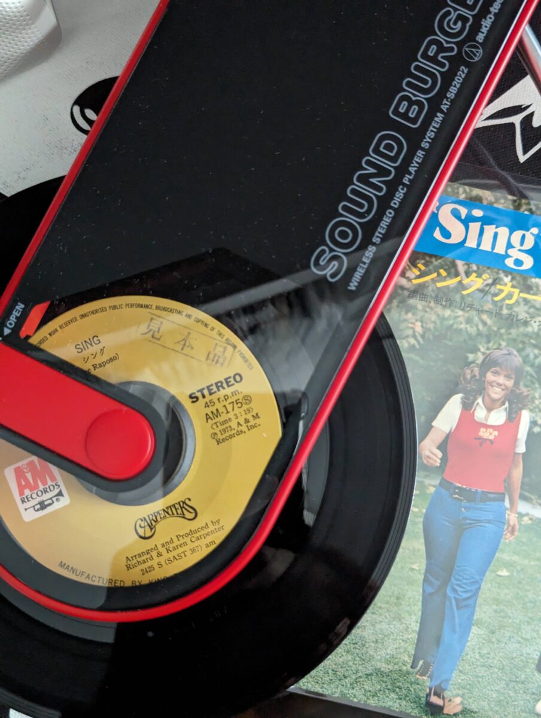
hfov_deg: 30.3
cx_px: 270
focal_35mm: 48
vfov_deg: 39.6
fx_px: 997
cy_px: 359
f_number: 1.85
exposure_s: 1/27.3
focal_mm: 6.81
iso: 952
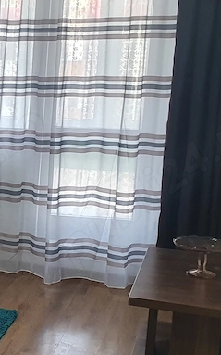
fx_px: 695
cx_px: -165
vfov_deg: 28.6
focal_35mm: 72
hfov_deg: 15.7
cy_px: 203
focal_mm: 4.32
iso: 200
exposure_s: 1/50
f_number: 2.4
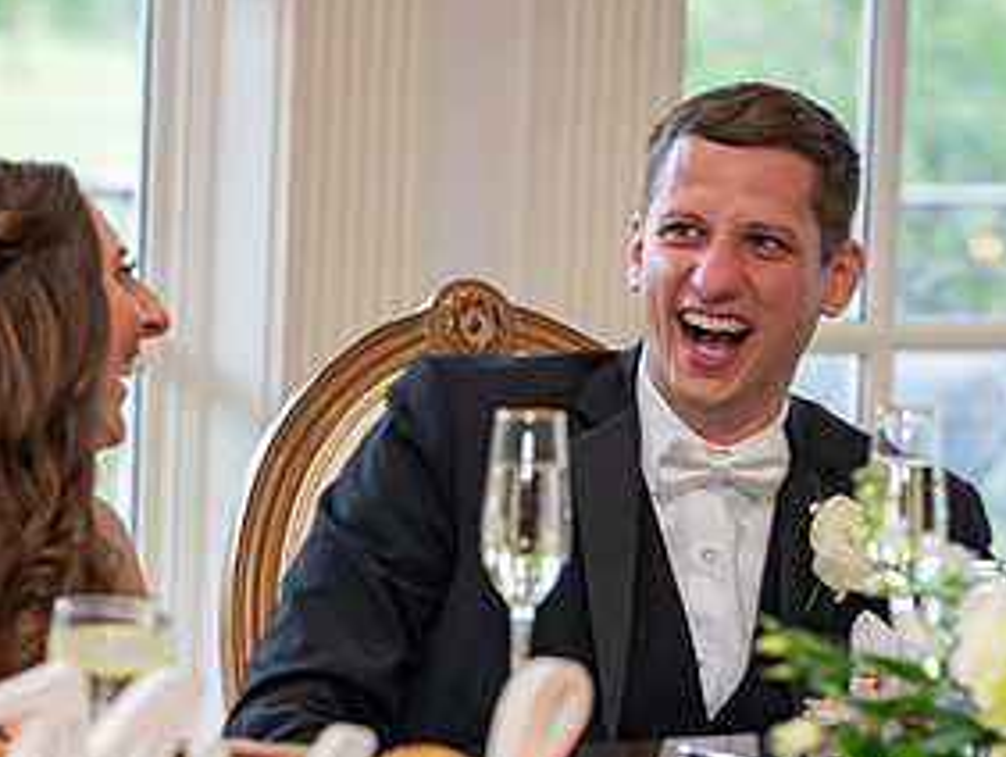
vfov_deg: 6.7
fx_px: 6428
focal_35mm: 221
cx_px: 371
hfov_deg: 8.9
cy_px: 500
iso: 1000
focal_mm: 112
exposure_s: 1/80
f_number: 4
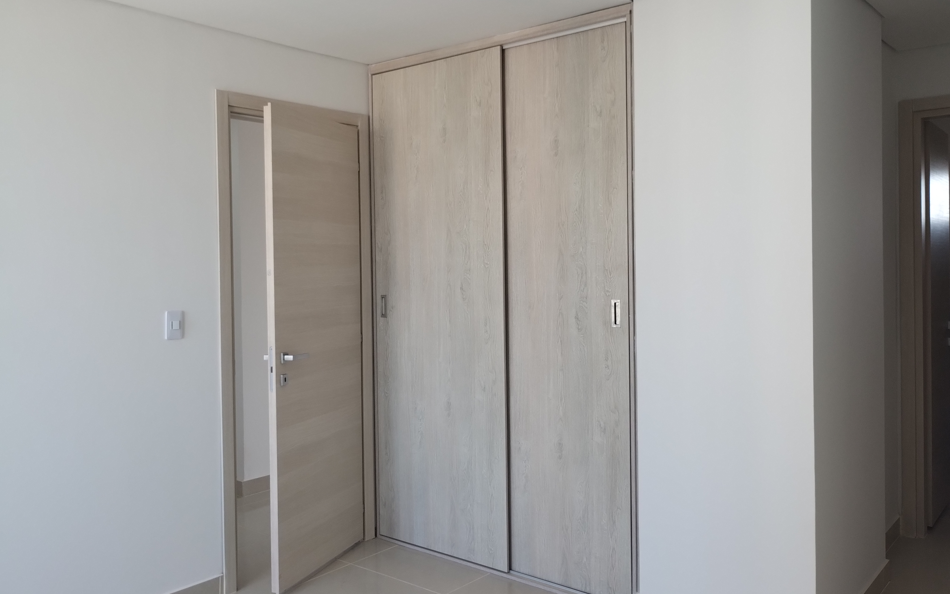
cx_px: 472
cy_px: 278
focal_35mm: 30
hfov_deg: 62.9
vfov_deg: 41.8
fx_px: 777
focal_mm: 4.27
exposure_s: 1/60
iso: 224
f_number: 1.8
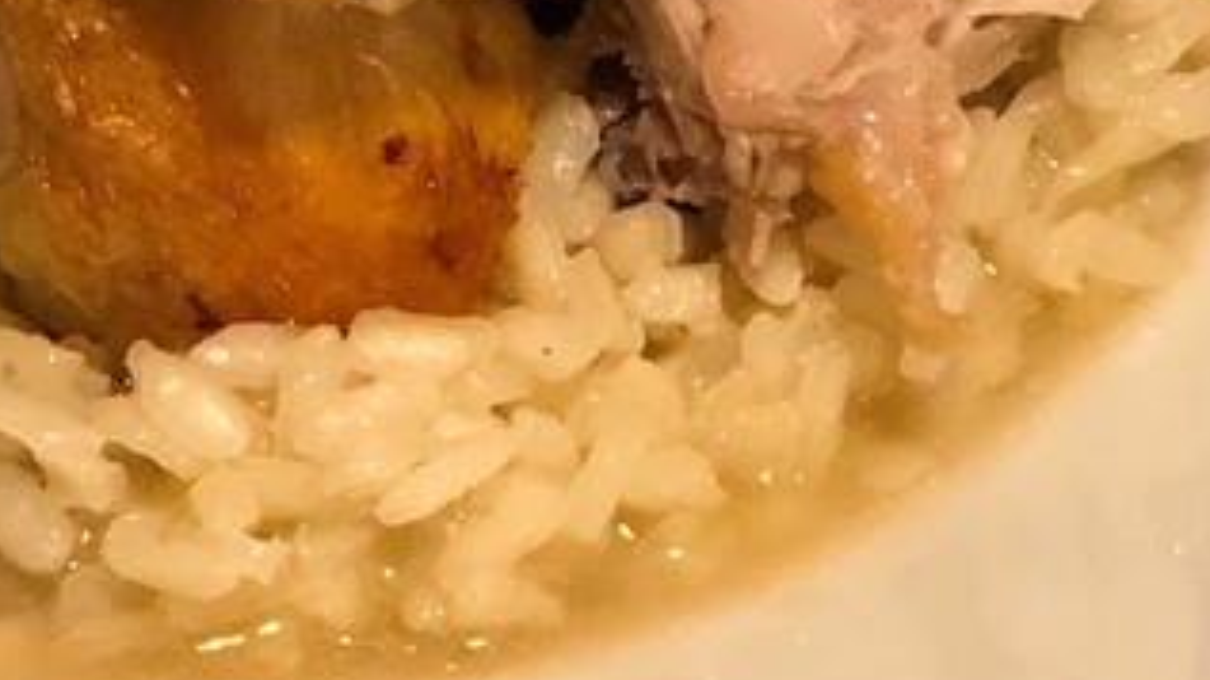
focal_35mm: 235
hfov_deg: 9.1
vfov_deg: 5.1
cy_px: -172
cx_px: 172
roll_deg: +0.6
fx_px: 7537
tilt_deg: -41.8
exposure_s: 1/60
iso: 320
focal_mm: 6.6
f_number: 2.8
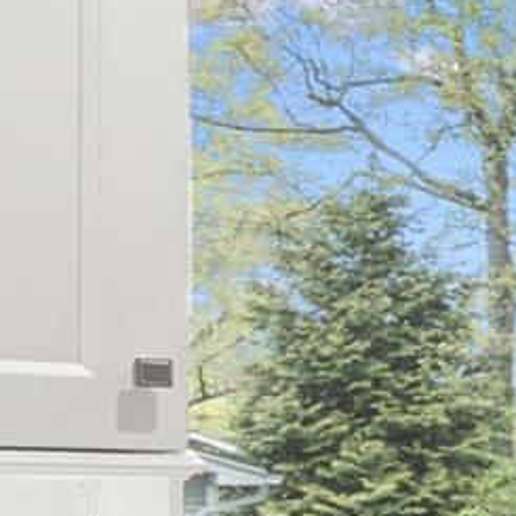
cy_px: 485
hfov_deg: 8.5
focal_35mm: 121
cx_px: 1971
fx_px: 2041
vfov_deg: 14.2
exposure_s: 1/2
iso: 100
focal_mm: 17
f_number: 8
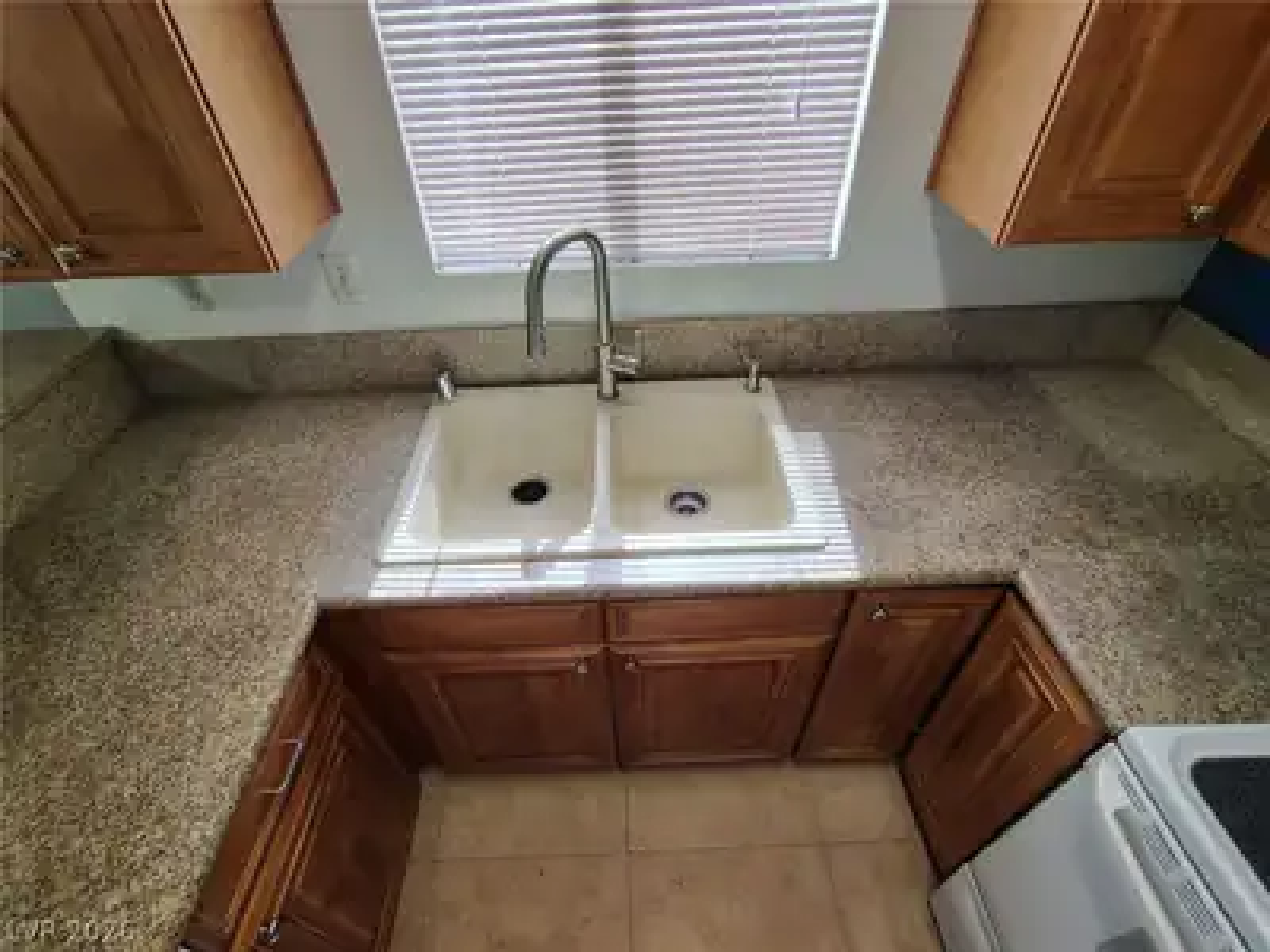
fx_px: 587
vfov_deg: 78.1
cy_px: 476
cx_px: 635
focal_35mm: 16
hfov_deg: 94.5
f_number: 2.2
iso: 290
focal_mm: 2.13
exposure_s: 1/60
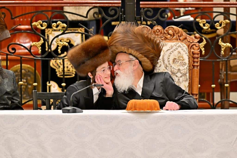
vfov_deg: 3.2
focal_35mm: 430
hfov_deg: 4.8
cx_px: 118
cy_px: 79
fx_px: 2831
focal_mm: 430
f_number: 6
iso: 1250
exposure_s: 1/400
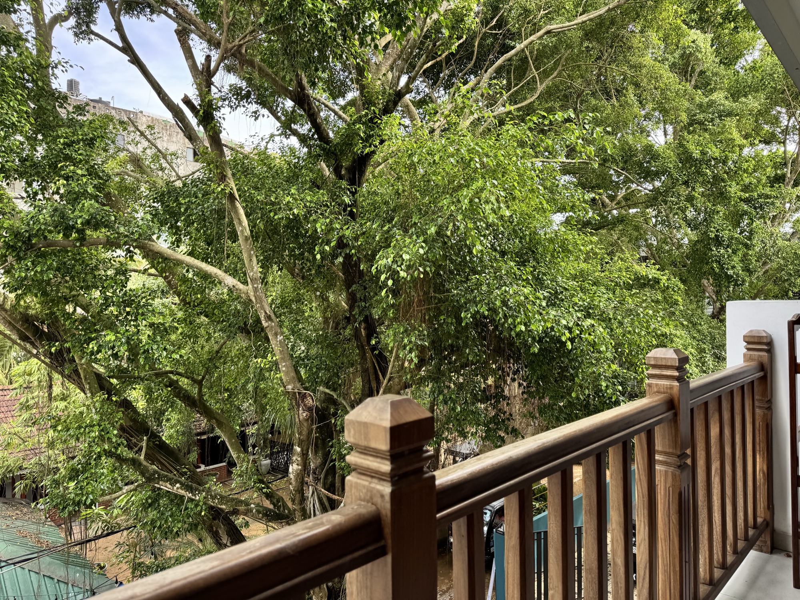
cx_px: 400
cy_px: 300
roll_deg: +0.9
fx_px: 555
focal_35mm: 24
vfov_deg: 56.8
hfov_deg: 71.6
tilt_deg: -0.9
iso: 80
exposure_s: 1/390
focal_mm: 6.76
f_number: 1.78
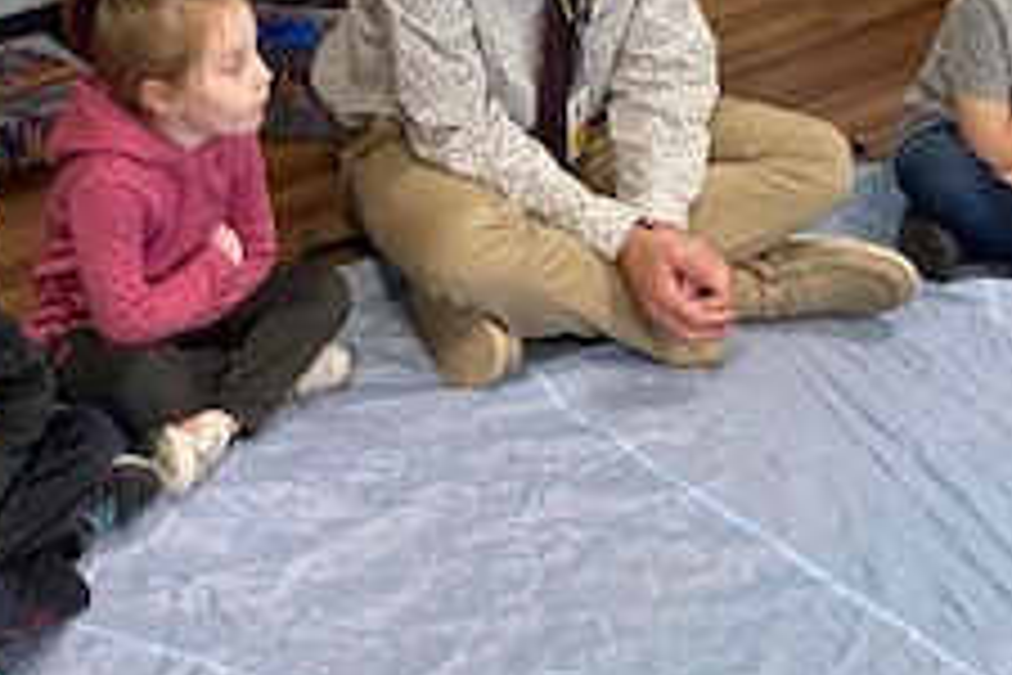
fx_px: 2164
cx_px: 328
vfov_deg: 17.7
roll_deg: -1.5
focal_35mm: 77
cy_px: 374
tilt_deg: -32.2
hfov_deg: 26.2
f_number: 1.8
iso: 125
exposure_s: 1/75
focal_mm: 4.25
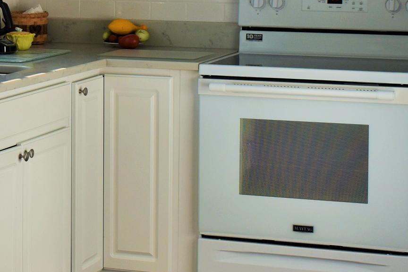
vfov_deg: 10.8
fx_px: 1417
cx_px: -2
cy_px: -16
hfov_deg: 16.1
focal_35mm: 125
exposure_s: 1/500
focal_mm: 24
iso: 200
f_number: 3.8
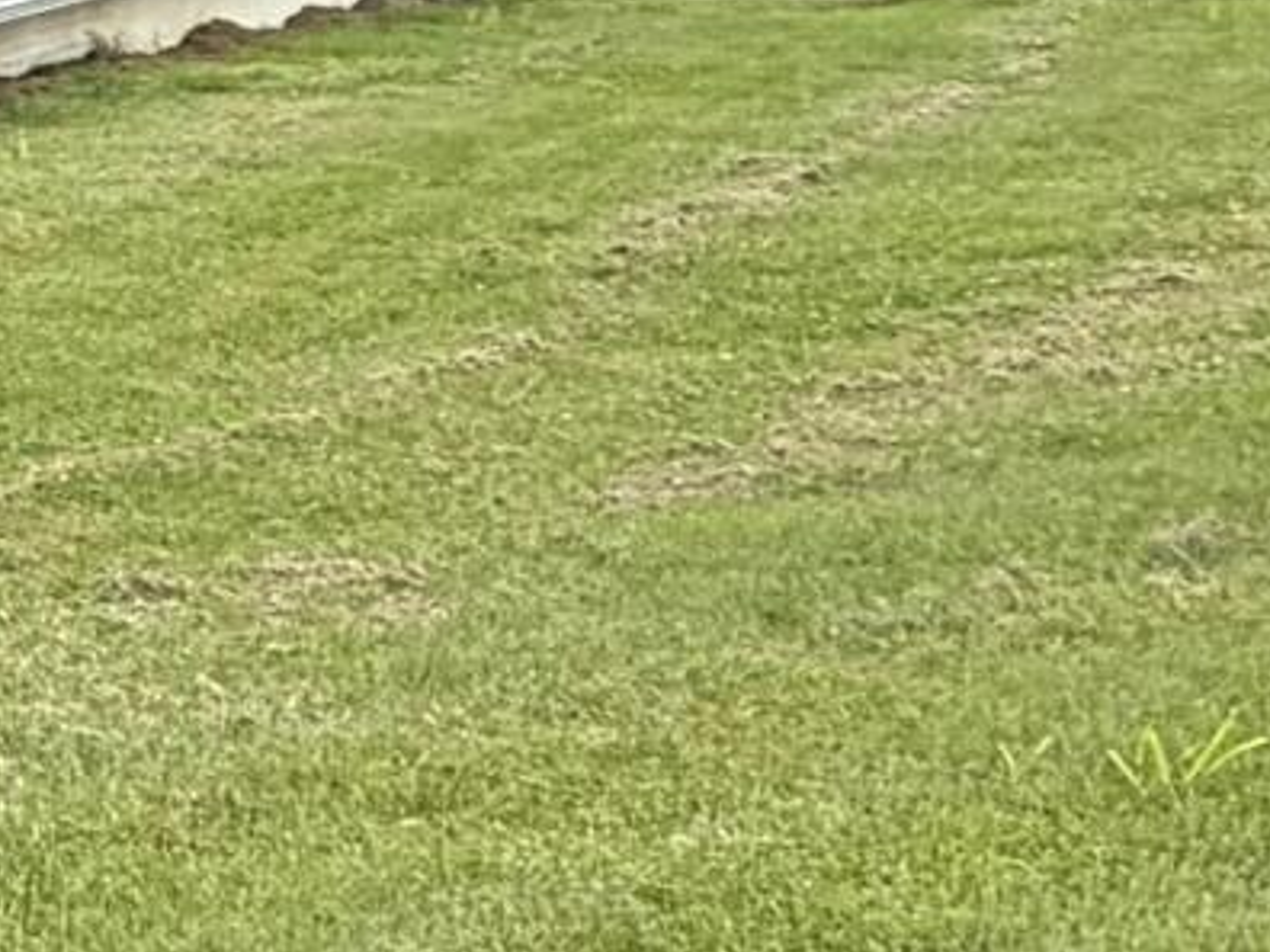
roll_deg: +0.5
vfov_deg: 13.7
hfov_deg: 13.3
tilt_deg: -5.8
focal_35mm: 106
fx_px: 3889
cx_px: -1841
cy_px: -54
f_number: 2.2
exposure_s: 1/1145
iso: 20
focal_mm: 2.22
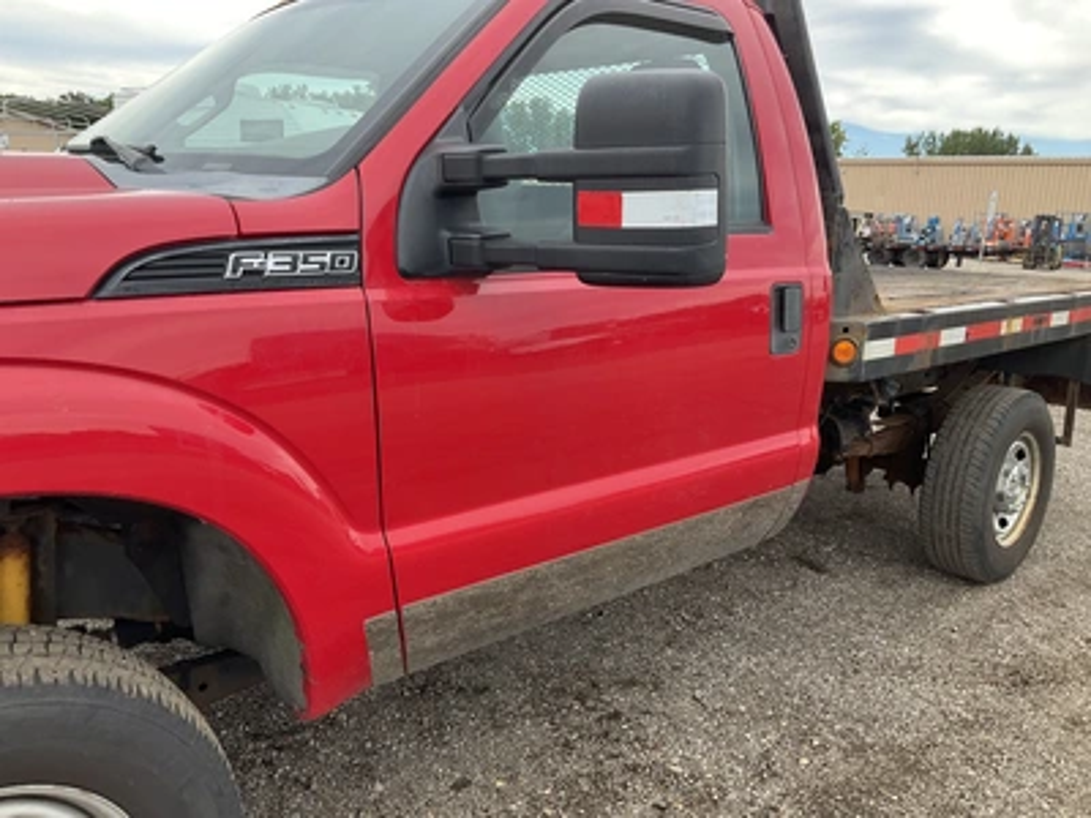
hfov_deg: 61.7
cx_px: 546
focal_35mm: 29
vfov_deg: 48.2
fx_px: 914
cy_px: 409
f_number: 1.8
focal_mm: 3
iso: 20
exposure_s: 1/210
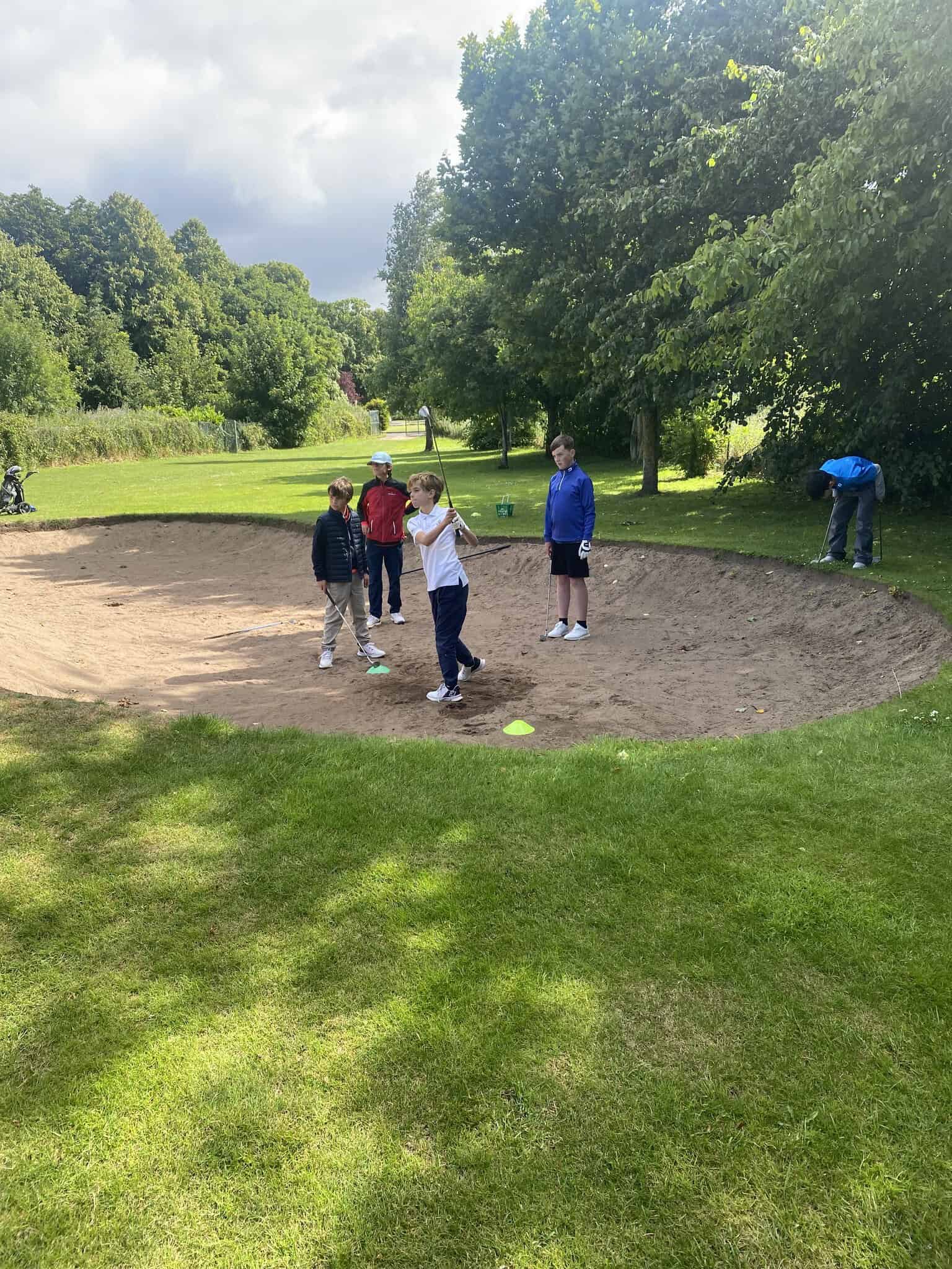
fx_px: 953
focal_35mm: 26
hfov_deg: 53.1
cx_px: 476
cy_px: 634
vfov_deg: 67.3
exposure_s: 1/757
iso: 32
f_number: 1.8
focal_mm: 4.2
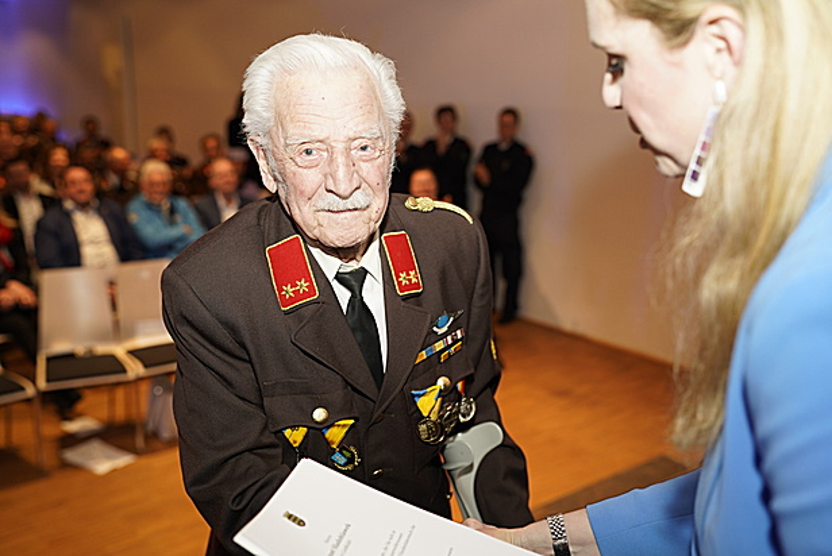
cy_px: 278
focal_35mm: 39
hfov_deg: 49.5
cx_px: 416
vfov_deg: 34.3
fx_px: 902
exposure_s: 1/160
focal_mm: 39
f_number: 2.8
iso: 1000
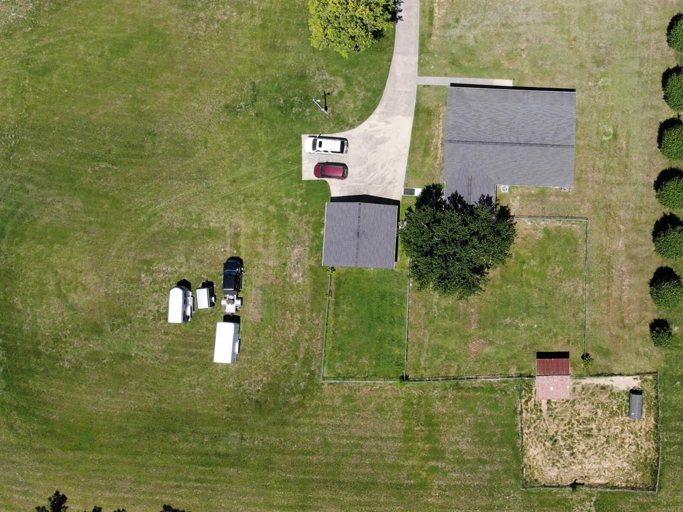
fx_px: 888
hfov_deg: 40.3
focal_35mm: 45
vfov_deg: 32.2
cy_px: 258
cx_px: 549
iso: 100
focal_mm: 4.5
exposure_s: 1/894
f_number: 2.8
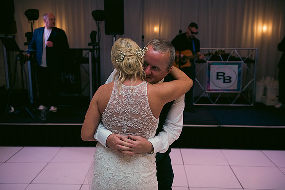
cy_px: 95
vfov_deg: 35.1
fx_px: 301
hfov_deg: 50.7
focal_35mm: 38
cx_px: 142
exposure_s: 1/160
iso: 800
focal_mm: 38
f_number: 3.5
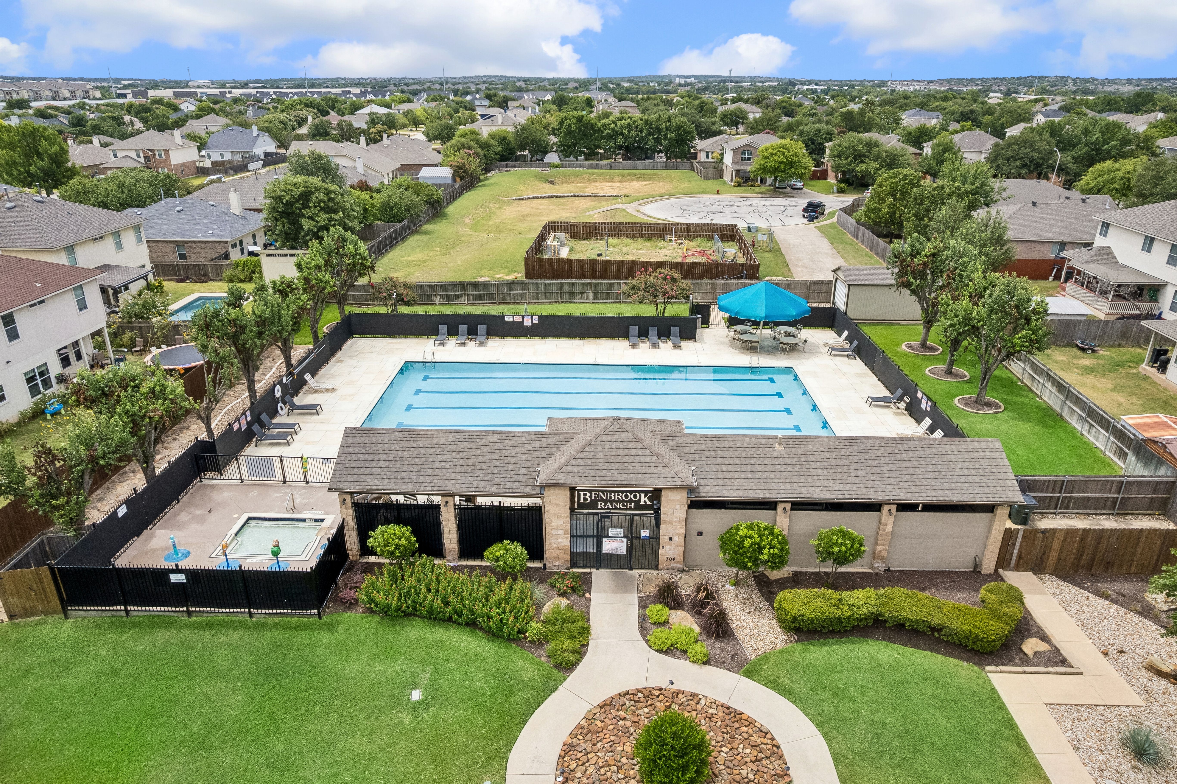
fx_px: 719
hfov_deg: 78.6
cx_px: 588
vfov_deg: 57.2
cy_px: 392
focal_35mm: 22
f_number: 2.8
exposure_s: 1/2500
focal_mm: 8.4
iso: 140
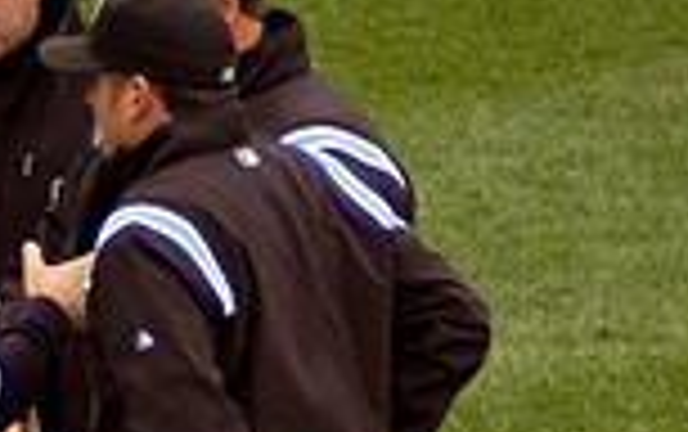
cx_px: -216
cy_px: 682
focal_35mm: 1780
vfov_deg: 0.7
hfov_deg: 1.2
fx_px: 33412
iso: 640
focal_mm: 250
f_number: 5.3
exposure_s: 1/1600
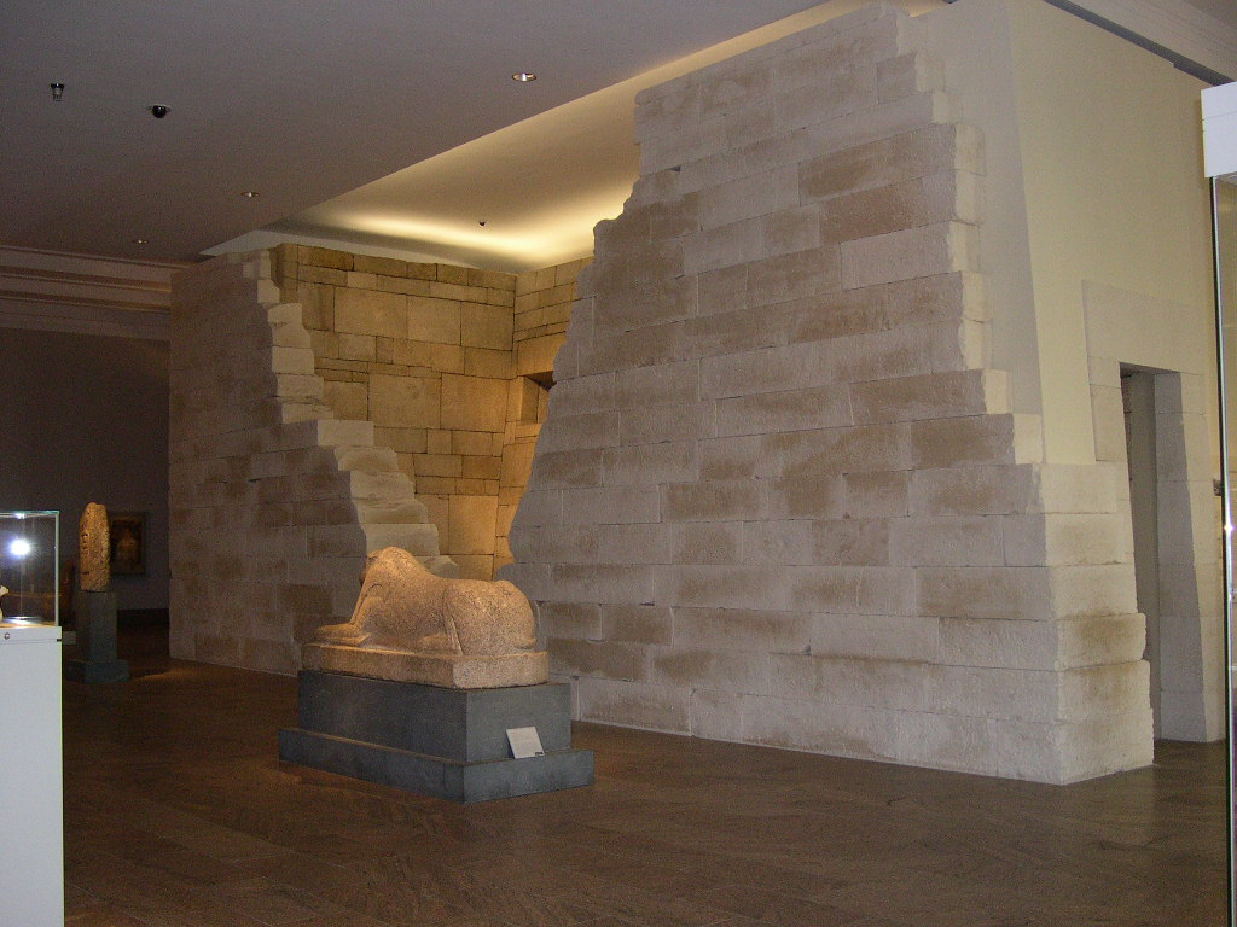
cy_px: 464
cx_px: 618
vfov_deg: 37.7
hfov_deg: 49.0
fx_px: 1358
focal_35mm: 38
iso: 369
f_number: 2.8
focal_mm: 8
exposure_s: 1/60
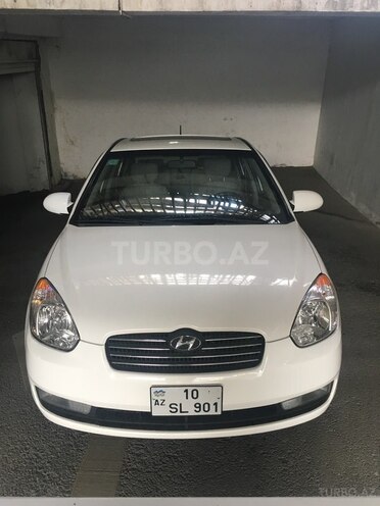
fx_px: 424
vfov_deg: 61.7
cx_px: 190
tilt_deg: -24.0
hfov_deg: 48.2
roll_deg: +0.0
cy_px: 253
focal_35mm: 29
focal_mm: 4.15
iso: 50
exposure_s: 1/33
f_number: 2.2
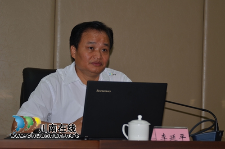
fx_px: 795
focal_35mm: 128
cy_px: 74
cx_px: 112
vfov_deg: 10.7
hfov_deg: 16.1
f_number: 5
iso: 100
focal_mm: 85
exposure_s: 1/60
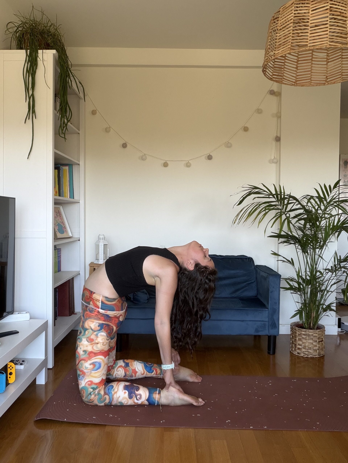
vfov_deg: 60.0
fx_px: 402
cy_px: 232
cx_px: 174
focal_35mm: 30
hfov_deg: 46.8
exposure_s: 1/96
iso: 80
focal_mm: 2.71
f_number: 1.9
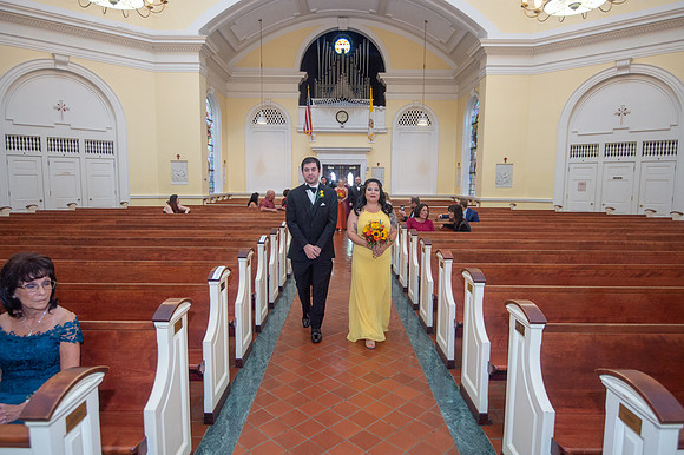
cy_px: 228
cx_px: 342
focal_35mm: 22
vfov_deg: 57.2
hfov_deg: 78.6
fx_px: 418
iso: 1000
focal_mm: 22
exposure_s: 1/125
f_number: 4
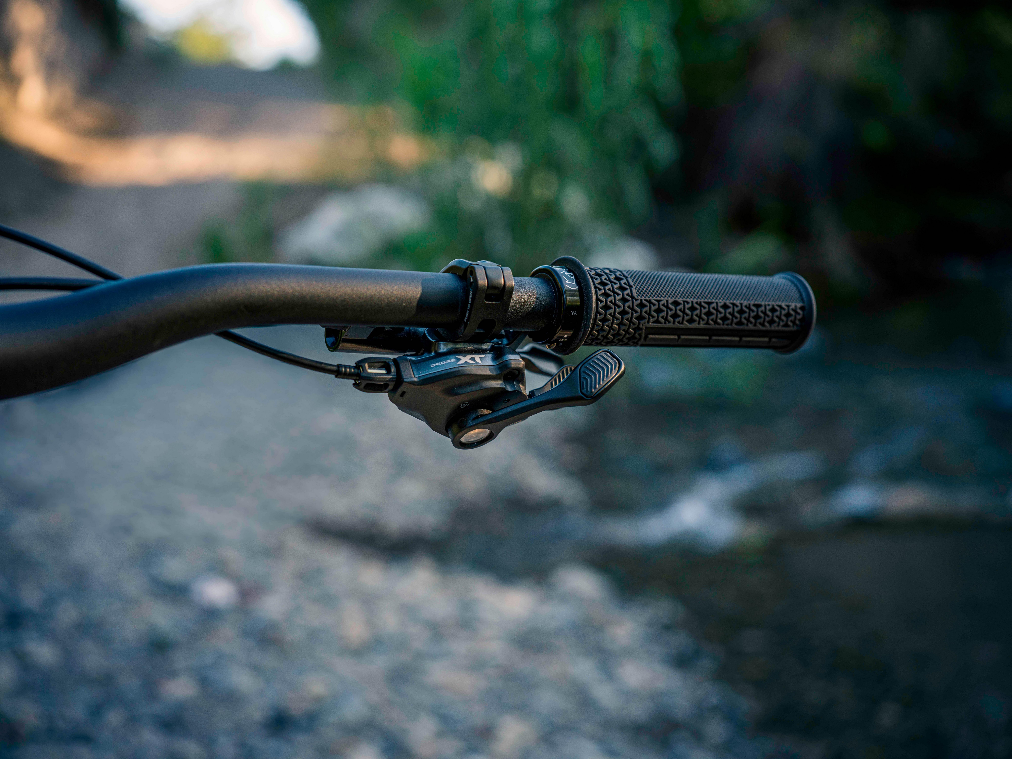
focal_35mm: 43
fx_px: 1257
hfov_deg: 43.9
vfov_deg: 33.6
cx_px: 506
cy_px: 380
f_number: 4.8
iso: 400
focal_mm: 55
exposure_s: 1/160
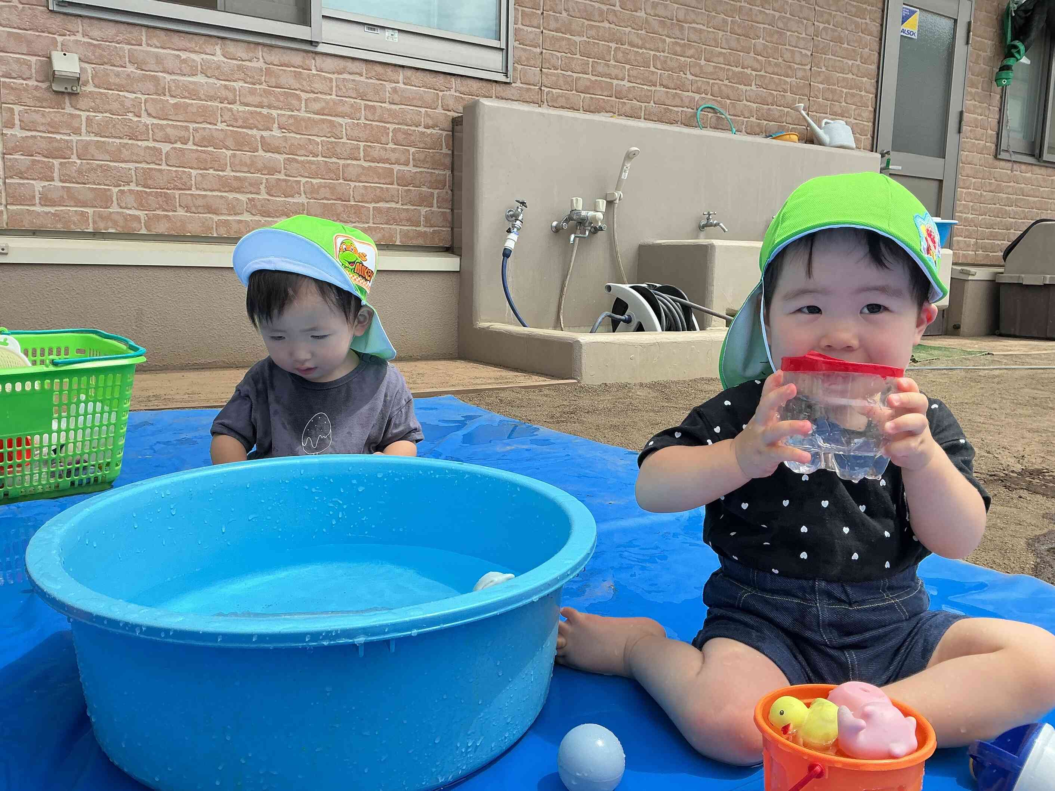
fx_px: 884
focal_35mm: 29
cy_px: 396
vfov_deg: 48.2
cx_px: 528
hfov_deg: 61.7
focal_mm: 3
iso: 25
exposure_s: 1/1577
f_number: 1.8
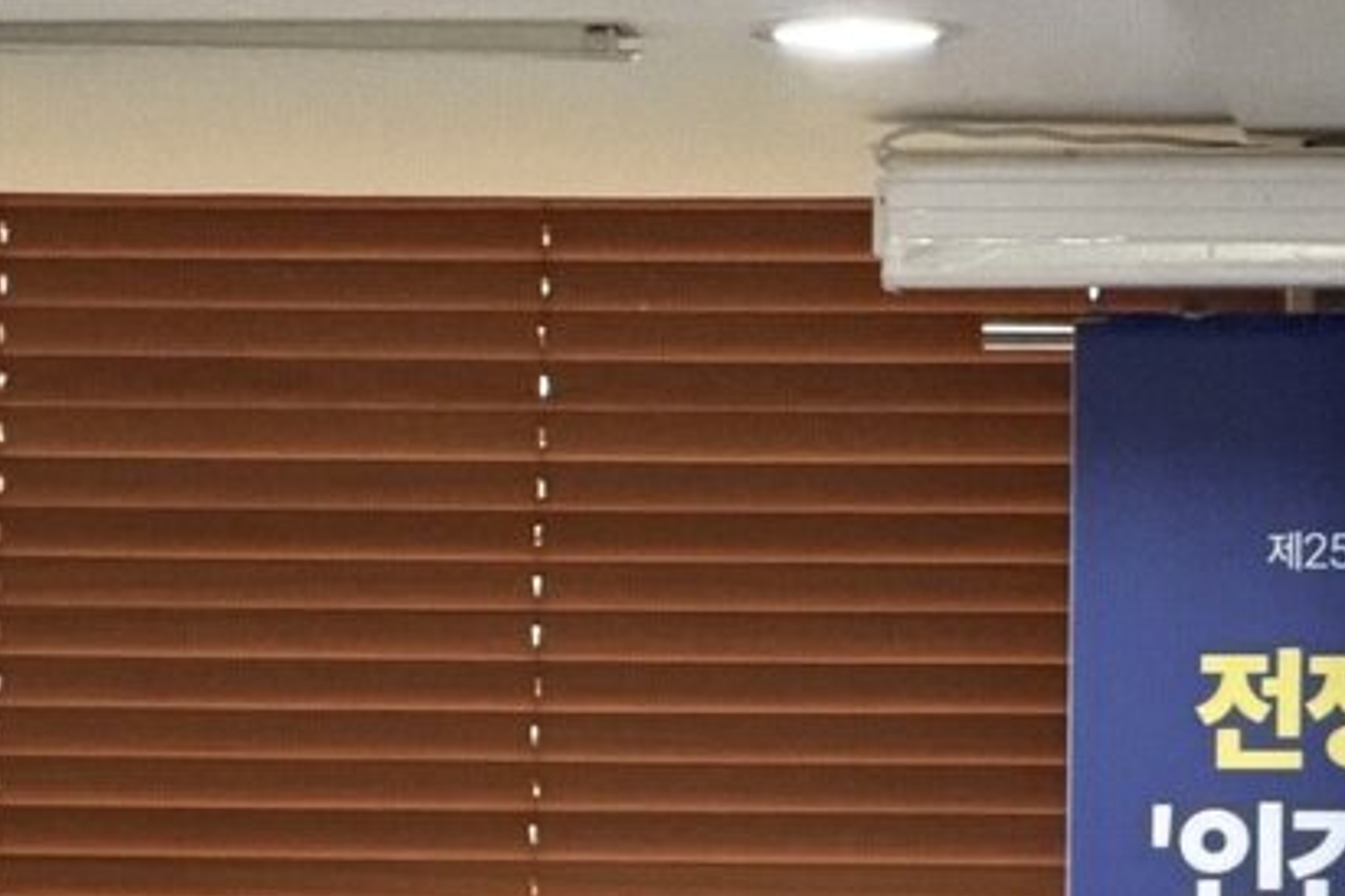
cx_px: 213
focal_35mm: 354
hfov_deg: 5.8
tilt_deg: +0.0
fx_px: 13225
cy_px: 1373
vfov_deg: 3.9
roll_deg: -0.5
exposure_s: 1/60
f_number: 2.8
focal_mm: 16.89
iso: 640
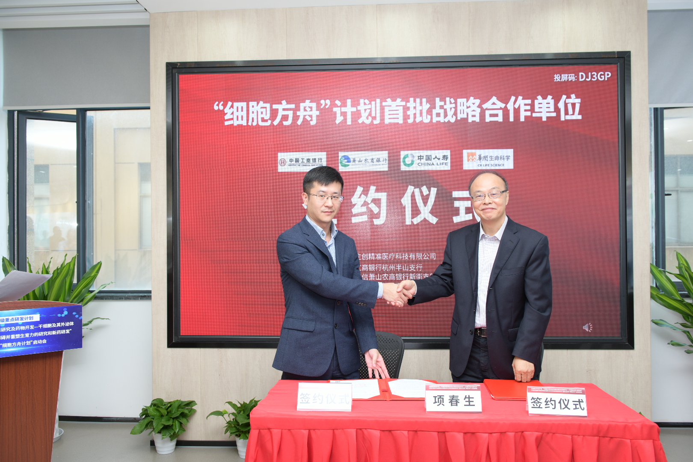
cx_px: 346
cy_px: 231
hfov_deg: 60.3
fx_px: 597
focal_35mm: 31
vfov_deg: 42.3
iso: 500
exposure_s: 1/80
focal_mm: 31
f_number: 5.6
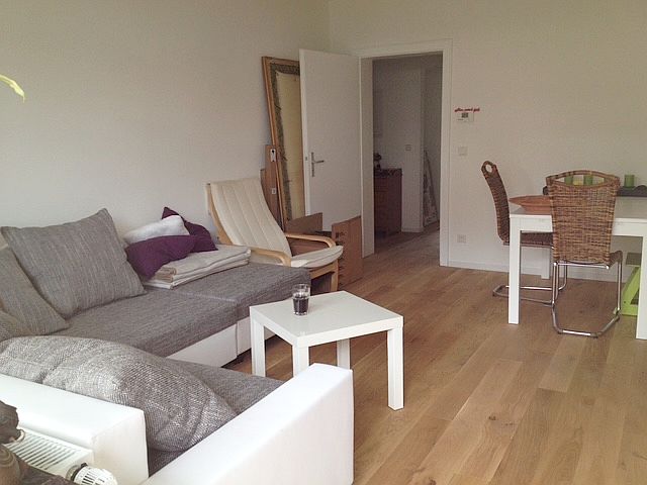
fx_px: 654
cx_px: 324
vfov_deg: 40.7
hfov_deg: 52.6
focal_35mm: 35
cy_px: 242
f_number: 2.4
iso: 80
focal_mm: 4.28
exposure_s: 1/20
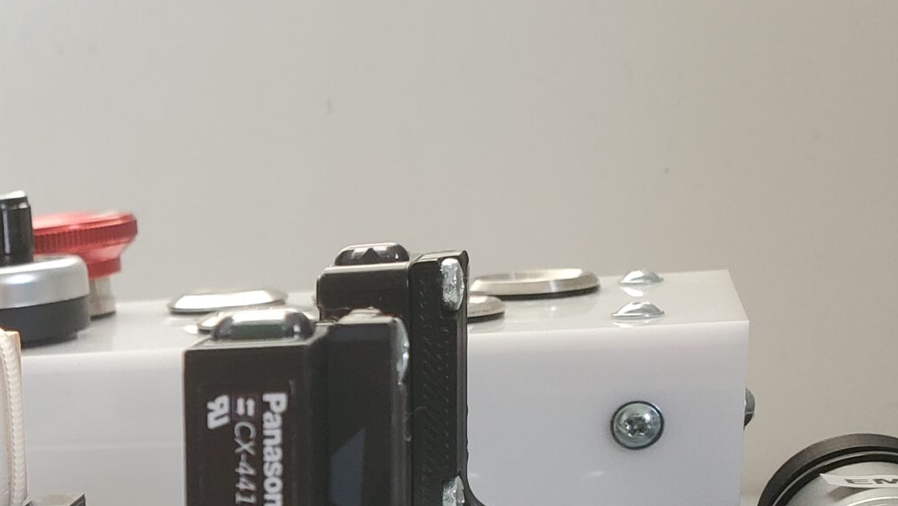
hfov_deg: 26.7
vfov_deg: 15.8
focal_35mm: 71
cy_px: 728
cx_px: -152
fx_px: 1691
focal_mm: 4.3
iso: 200
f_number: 2.4
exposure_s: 1/100
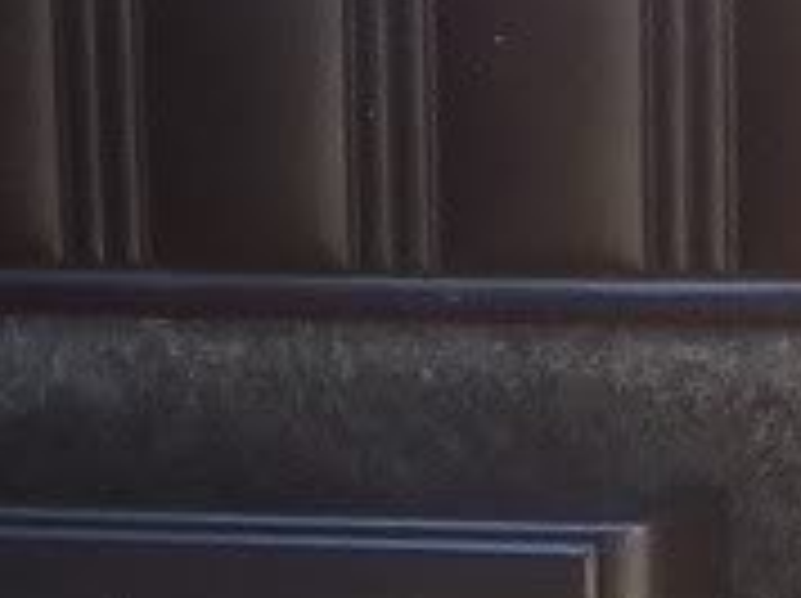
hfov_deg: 9.3
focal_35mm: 213
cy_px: -522
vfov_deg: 6.8
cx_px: 495
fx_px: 4922
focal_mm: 5.6
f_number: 2.8
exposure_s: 1/125
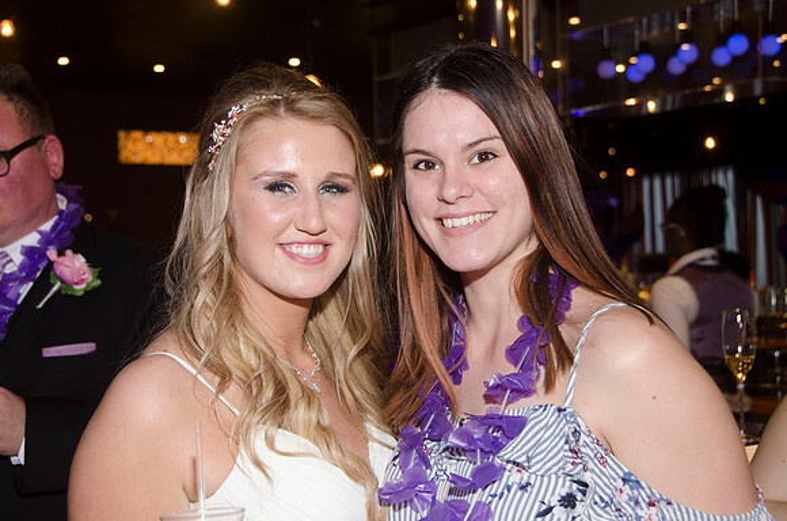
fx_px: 1309
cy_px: 260
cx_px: 394
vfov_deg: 22.5
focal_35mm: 60
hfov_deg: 33.5
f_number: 5.6
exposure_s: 1/60
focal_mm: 40
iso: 400
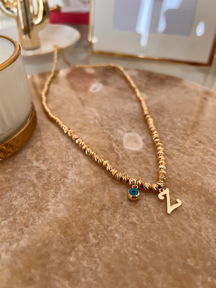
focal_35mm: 26
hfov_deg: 53.1
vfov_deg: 67.3
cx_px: 108
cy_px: 144
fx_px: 216
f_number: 1.5
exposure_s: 1/121
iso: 64
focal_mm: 5.7
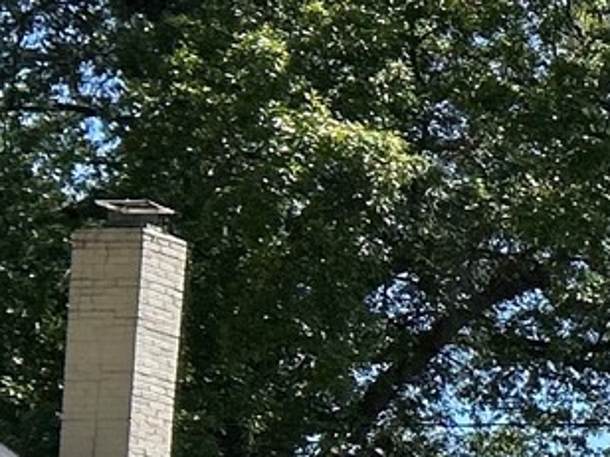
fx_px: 3049
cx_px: 1967
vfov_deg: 8.5
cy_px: 592
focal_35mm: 173
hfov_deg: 8.8
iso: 50
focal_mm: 5.7
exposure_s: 1/3257
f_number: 1.5
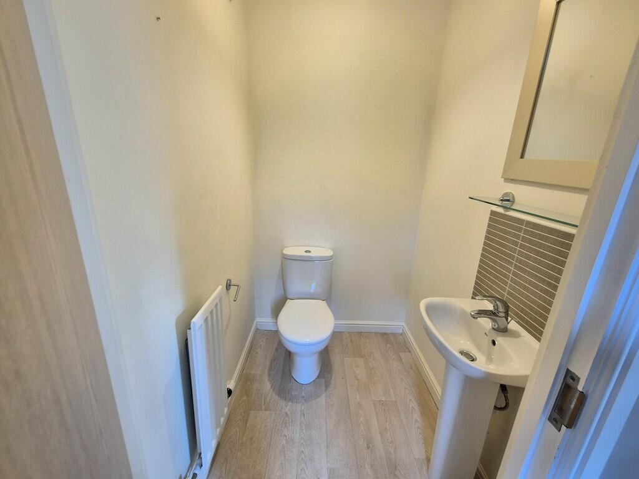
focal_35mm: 13
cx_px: 320
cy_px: 240
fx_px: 240
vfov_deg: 89.9
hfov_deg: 106.2
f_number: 2.2
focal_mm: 2.2
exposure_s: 1/50
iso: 125
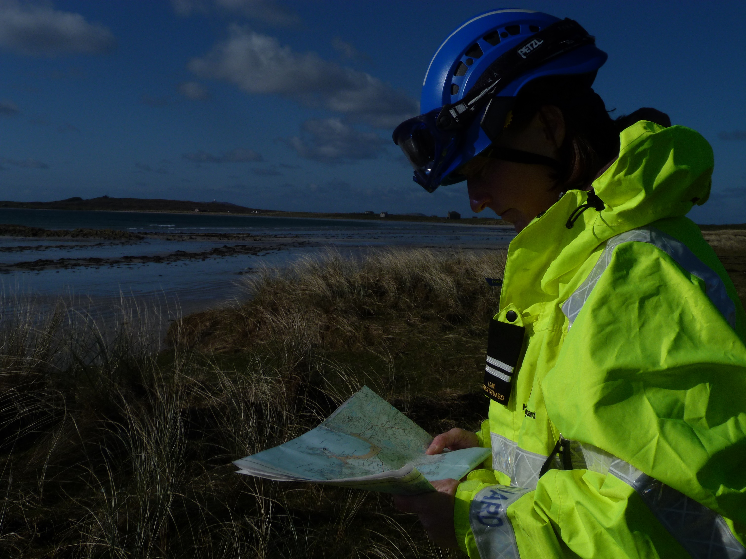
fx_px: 991
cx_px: 373
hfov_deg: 41.2
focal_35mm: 46
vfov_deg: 31.5
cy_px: 280
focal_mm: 8.3
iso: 80
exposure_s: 1/1600
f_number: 5.6
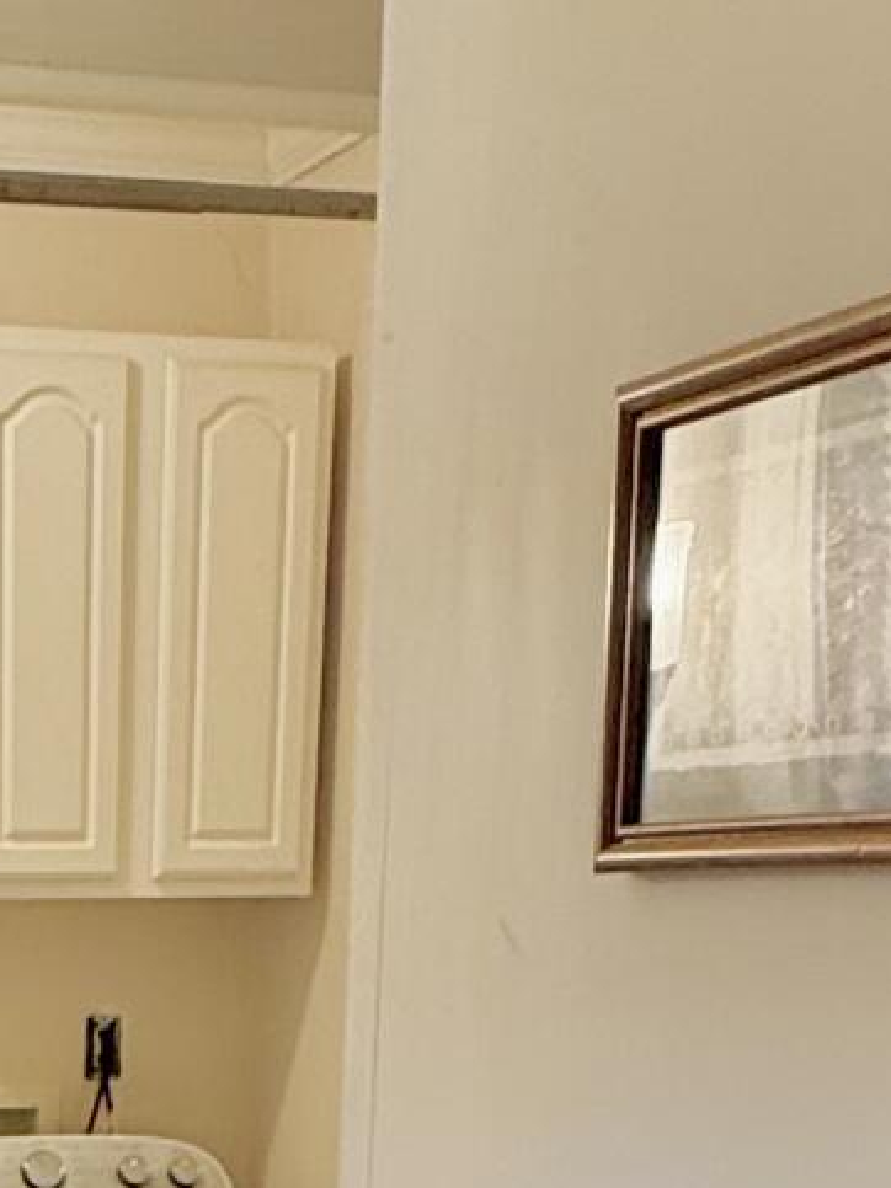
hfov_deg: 22.7
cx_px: -242
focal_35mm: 58
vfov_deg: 23.1
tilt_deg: -20.2
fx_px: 1991
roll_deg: +0.5
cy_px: 1982
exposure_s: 1/60
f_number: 2.2
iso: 250
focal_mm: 2.22
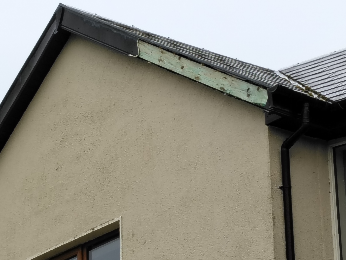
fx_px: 1469
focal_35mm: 147
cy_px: 130
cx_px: 173
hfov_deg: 13.4
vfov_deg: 10.1
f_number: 1.8
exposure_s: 1/115
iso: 100
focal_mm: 4.05
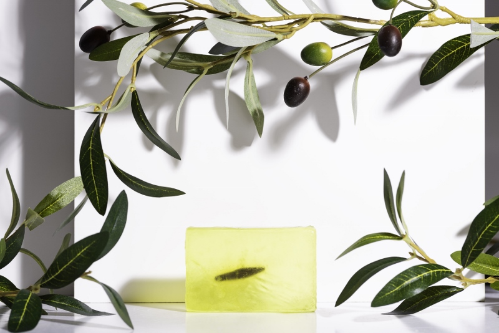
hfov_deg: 12.4
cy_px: 166
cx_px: 250
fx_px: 2288
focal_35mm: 165
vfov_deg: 8.3
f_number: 8
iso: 100
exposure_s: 1/640
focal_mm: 165
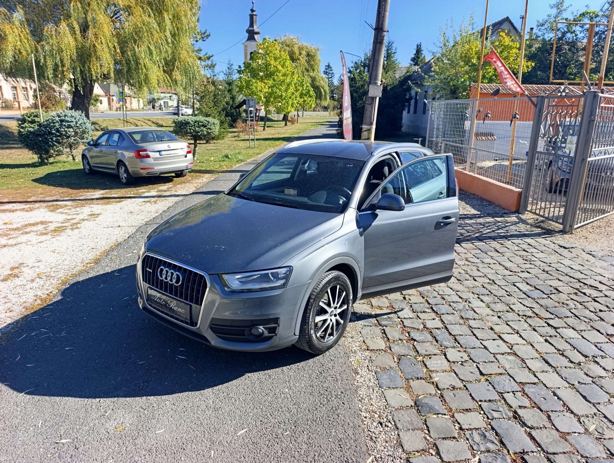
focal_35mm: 23
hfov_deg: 73.8
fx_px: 409
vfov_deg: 59.0
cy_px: 232
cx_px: 307
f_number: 1.6
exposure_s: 1/351
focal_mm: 6.14
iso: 50
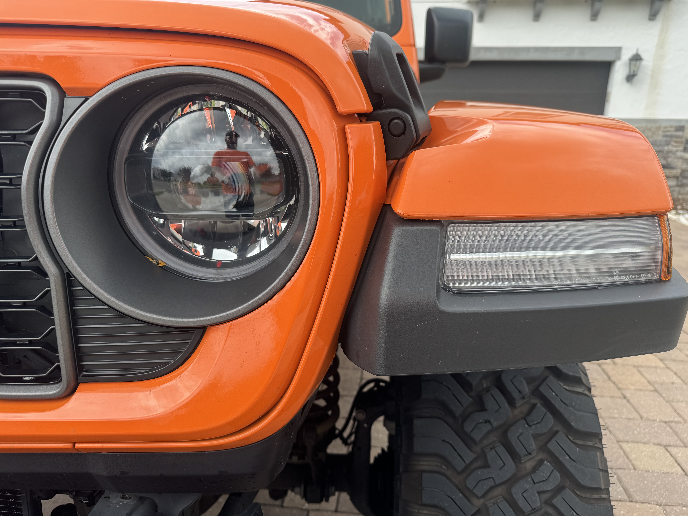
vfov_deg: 56.8
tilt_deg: -16.3
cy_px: 258
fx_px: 477
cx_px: 344
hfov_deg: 71.6
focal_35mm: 24
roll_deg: -0.5
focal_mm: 6.76
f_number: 1.78
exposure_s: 1/912
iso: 80
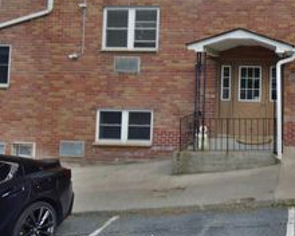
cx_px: 271
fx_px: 279
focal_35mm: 32
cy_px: 57
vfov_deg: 44.2
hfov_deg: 49.1
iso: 100
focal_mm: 10
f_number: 8
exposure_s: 1/125
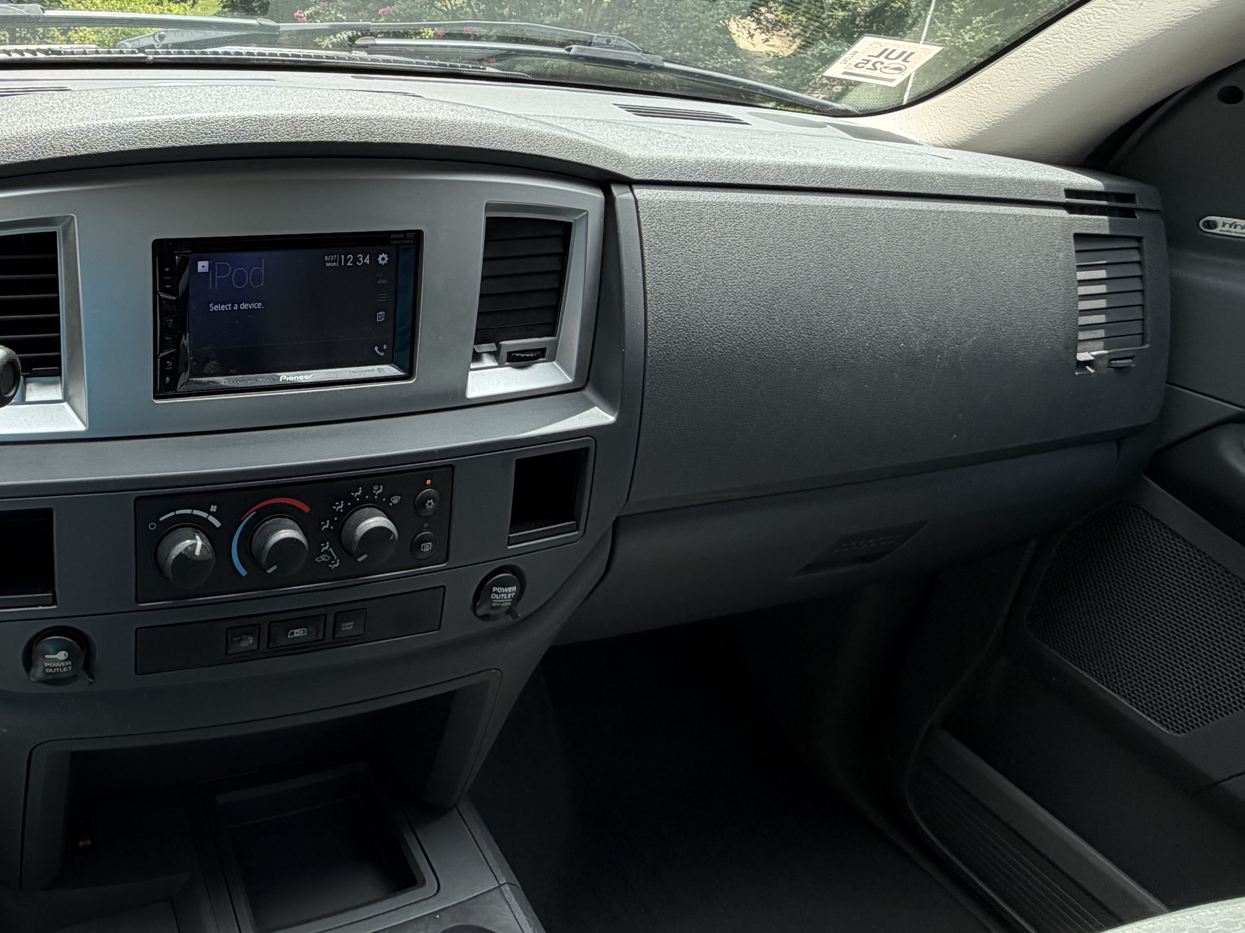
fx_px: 971
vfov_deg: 50.5
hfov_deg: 59.1
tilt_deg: -24.3
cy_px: 319
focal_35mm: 27
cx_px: 212
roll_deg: -2.9
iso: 50
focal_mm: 2.22
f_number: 2.2
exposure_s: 1/282
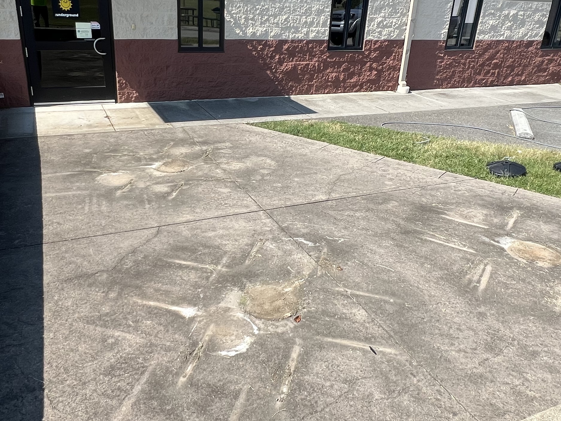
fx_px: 454
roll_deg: -1.9
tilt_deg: -23.6
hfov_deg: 63.4
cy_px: 189
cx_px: 259
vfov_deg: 49.7
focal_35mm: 28
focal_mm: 1.57
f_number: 1.8
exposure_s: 1/1309
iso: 32
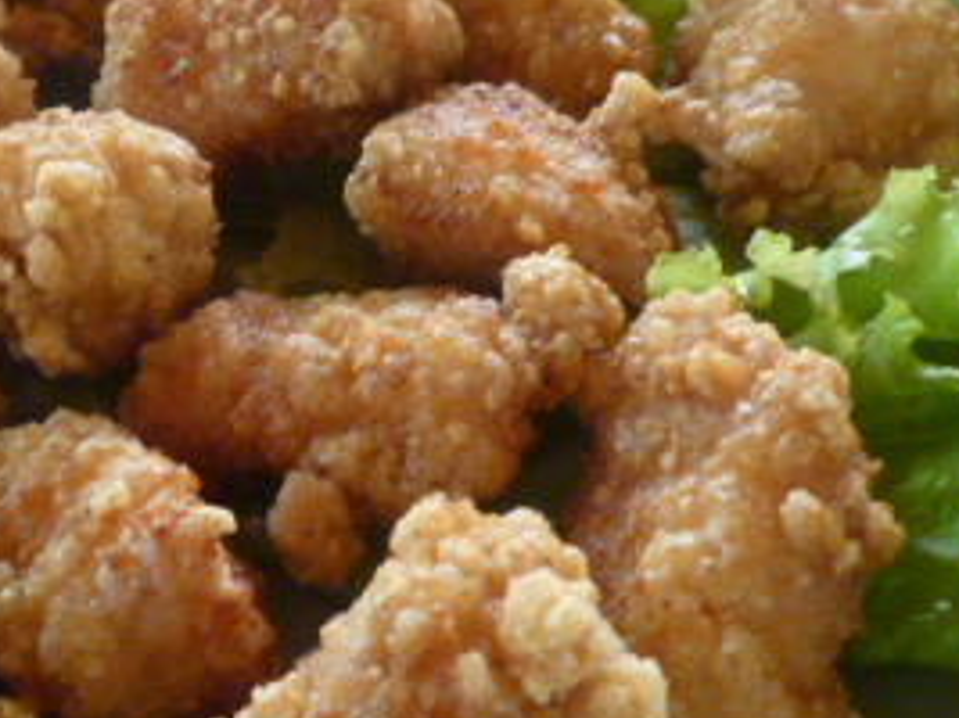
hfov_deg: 31.7
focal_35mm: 60
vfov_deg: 24.4
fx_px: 1661
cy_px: 337
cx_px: 262
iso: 400
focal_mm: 4.4
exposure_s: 1/10
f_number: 2.8
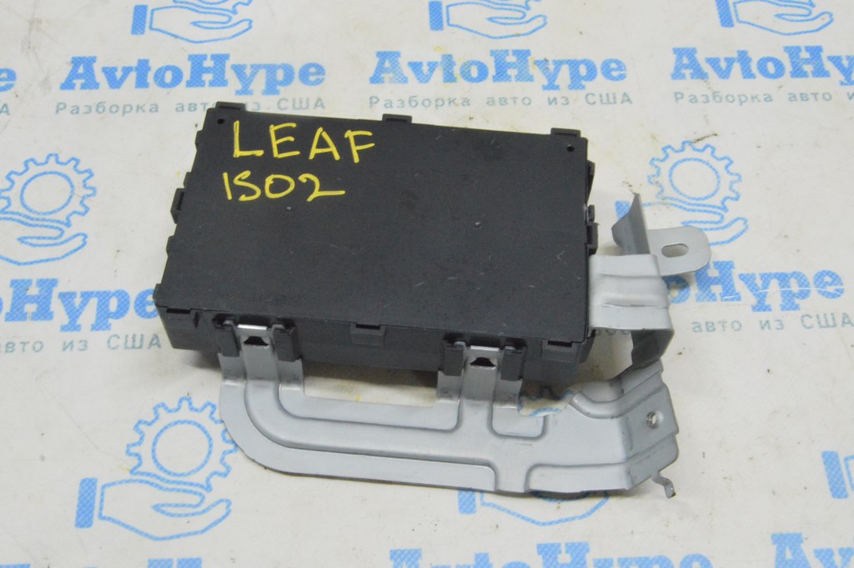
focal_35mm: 45
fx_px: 1067
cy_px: 284
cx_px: 427
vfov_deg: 29.8
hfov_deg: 43.6
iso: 6400
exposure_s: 1/20
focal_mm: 30
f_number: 20
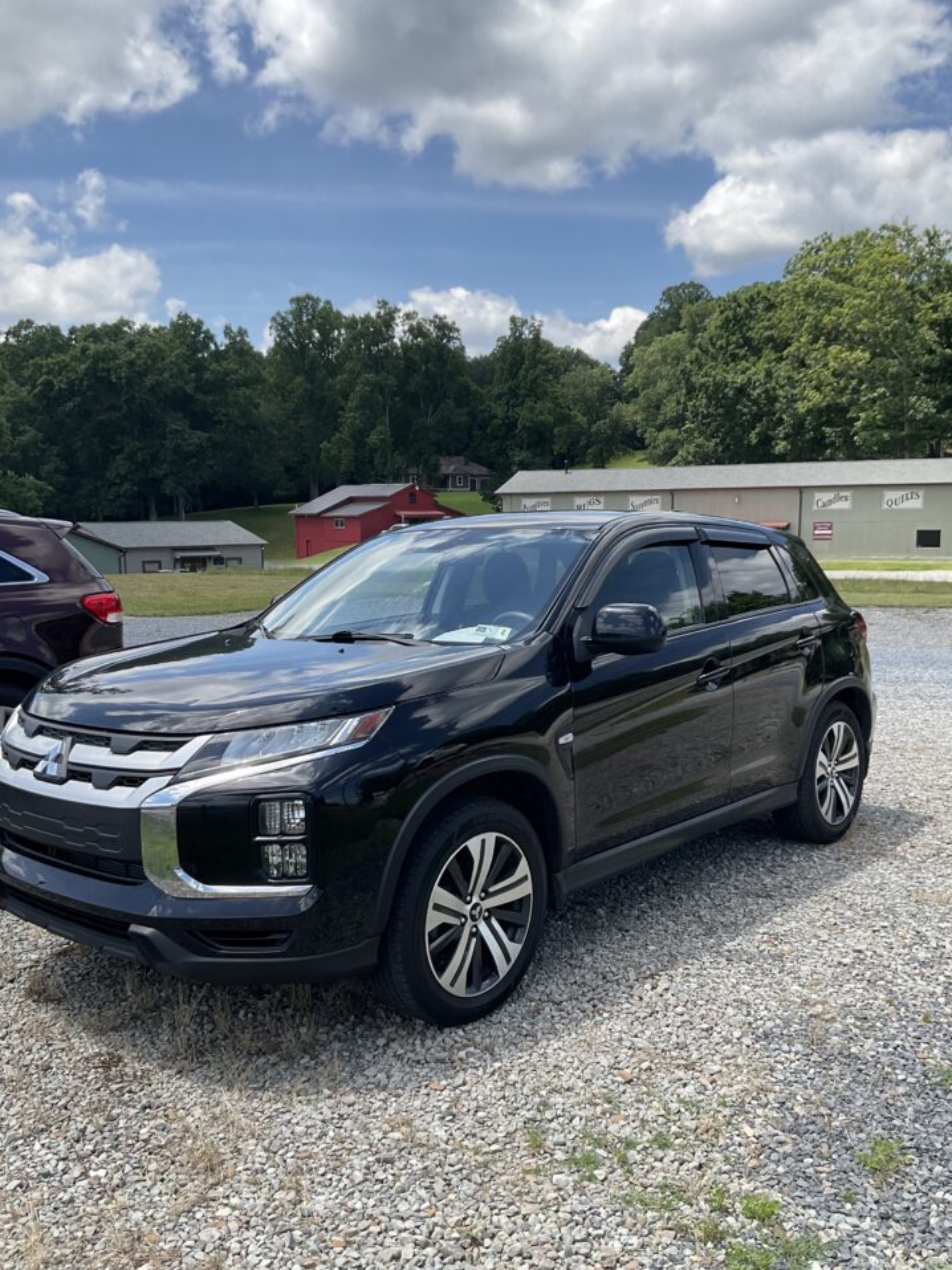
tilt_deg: -8.1
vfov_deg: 58.3
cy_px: 672
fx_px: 1137
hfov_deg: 45.4
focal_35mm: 31
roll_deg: +0.6
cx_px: 479
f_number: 1.8
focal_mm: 3
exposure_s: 1/1195
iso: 16
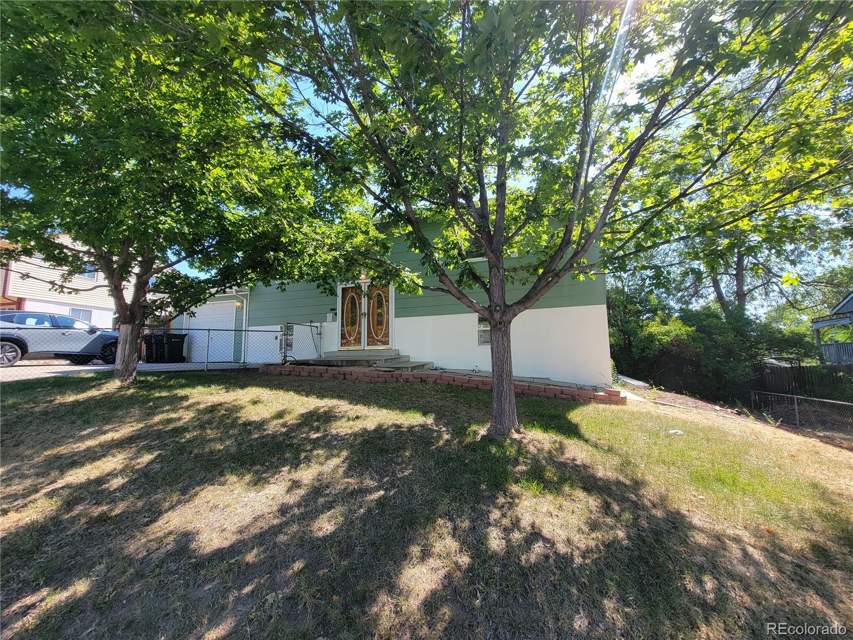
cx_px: 426
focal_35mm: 13
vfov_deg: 89.9
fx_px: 320
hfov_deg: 106.2
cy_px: 320
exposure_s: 1/387
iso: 50
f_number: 2.2
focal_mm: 2.2
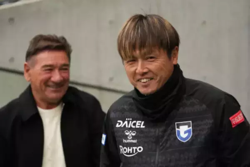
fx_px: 1423
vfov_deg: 6.7
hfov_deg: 10.0
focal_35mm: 205
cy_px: 84
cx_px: 125
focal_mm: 205
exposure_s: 1/1600
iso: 4000
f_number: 5.6
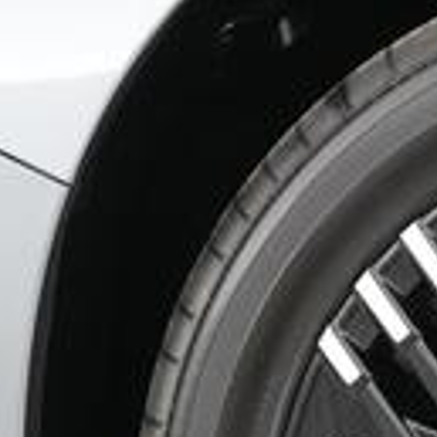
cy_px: 556
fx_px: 1443
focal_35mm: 101
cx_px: 698
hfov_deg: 15.6
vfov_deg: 16.4
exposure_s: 1/60
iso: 5000
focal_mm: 24
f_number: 3.5
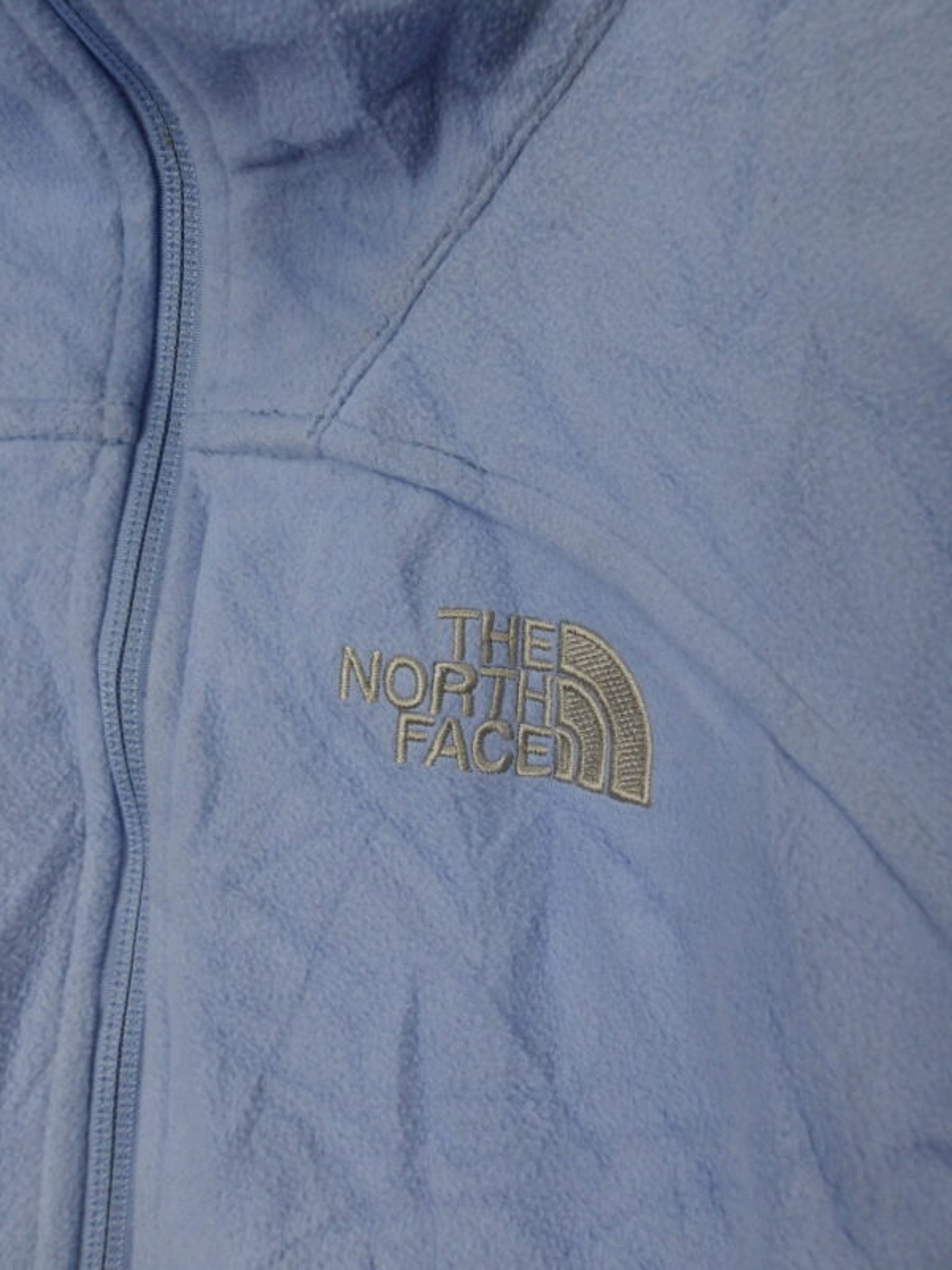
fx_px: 990
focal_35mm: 27
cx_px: 476
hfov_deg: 51.4
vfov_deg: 65.3
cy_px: 635
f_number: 3
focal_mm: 4.9
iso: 239
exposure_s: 1/60
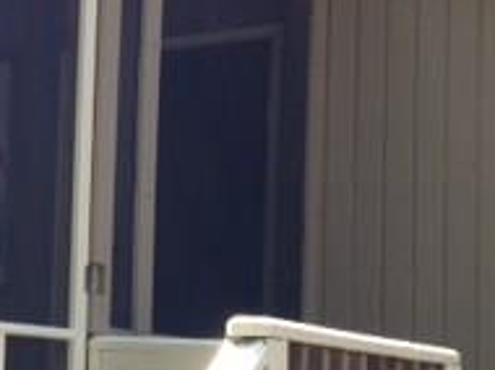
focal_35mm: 118
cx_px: -175
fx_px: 1685
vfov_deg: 12.5
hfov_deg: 15.8
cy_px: 224
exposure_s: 1/370
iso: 50
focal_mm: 4.28
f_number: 2.4
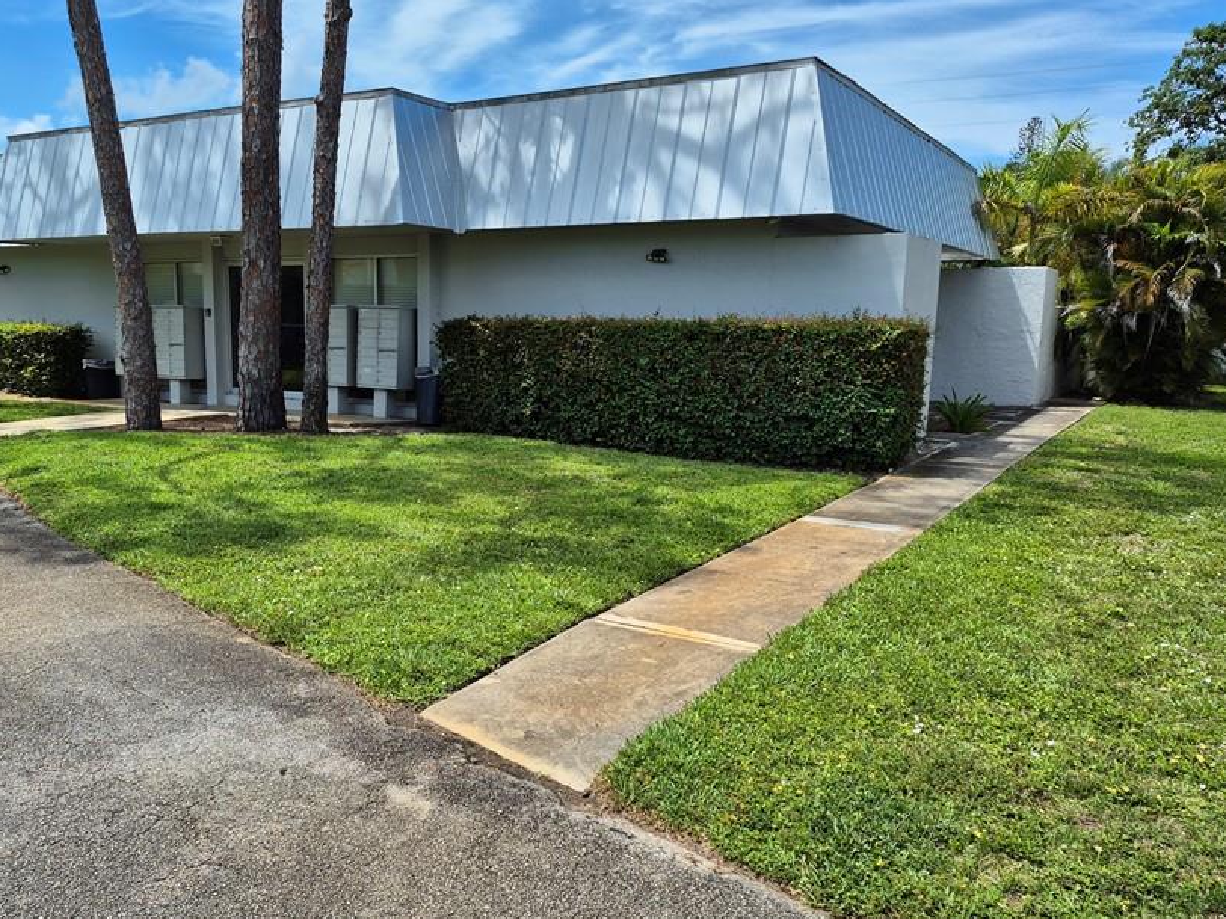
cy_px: 480
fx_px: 1027
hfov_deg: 61.2
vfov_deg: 48.2
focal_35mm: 29
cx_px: 500
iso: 25
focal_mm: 5.4
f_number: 1.8
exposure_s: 1/1600
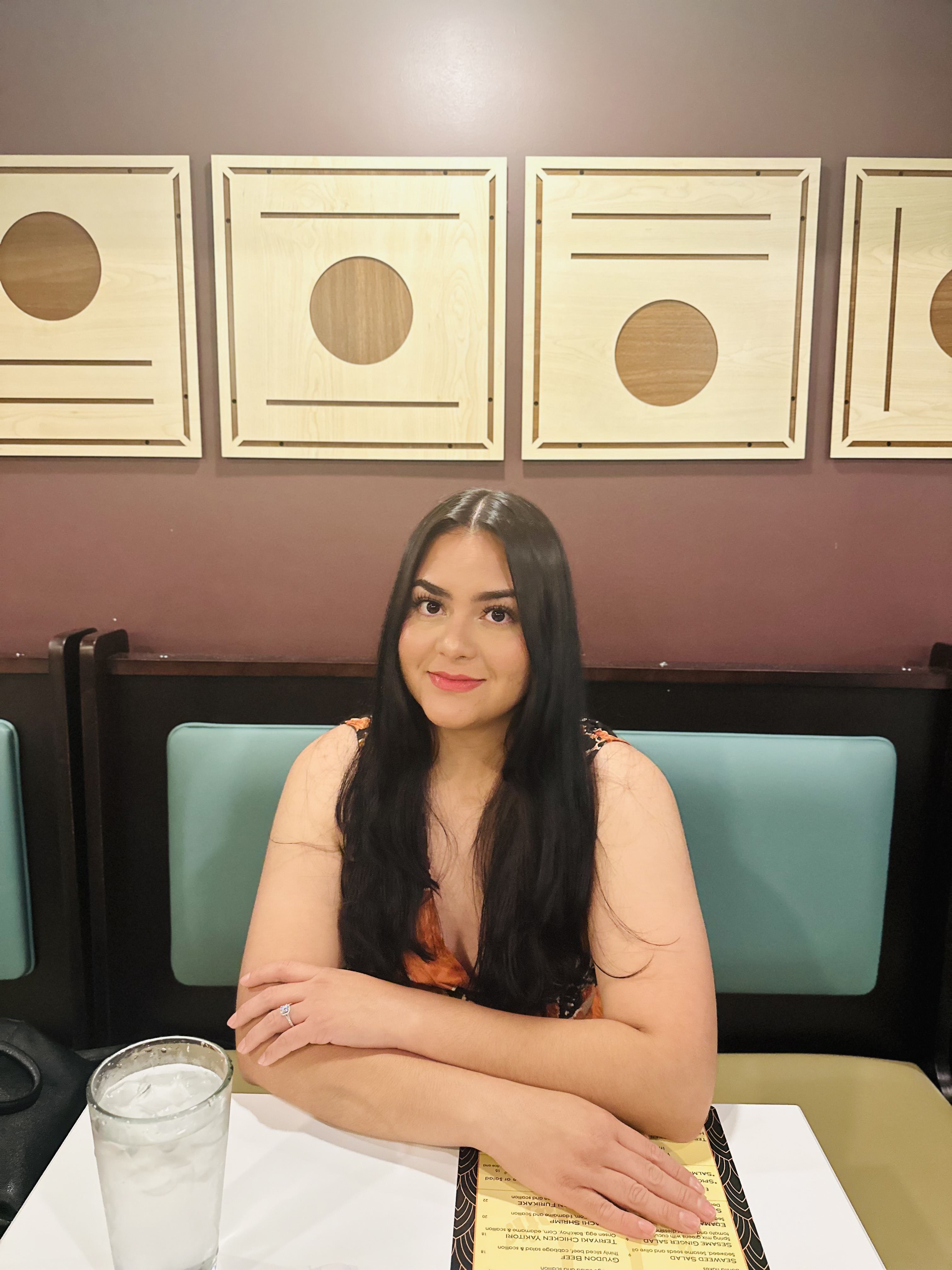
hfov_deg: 56.8
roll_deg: -1.1
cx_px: 476
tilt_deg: -6.9
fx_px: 880
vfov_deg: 71.6
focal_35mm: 24
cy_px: 635
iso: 800
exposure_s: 1/40
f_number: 1.78
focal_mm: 6.86
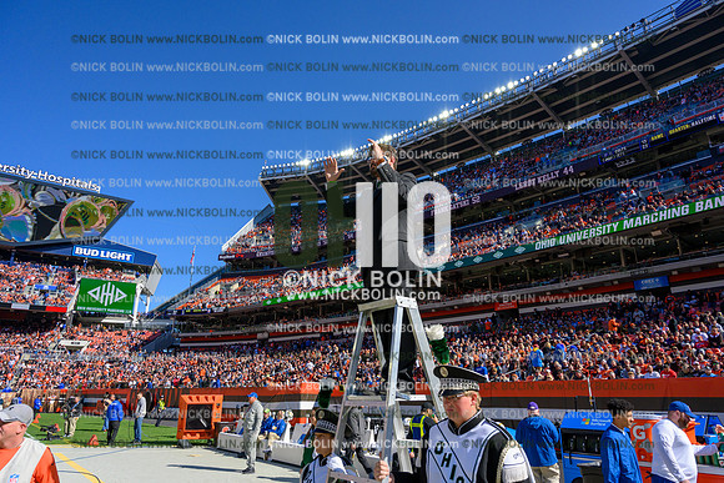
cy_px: 242
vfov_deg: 53.2
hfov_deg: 73.7
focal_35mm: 24
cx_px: 362
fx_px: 483
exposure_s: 1/3200
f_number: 8
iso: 1000
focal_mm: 24
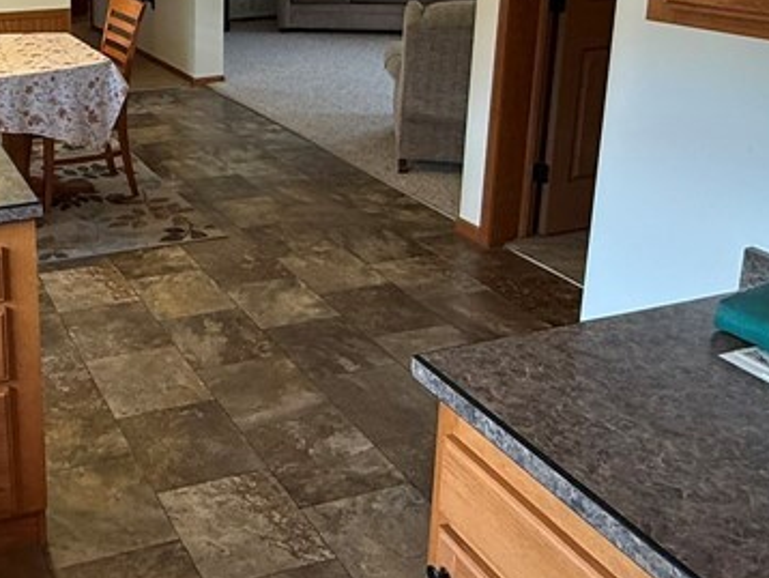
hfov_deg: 43.2
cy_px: 71
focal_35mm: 40
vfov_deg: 34.2
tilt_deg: -12.5
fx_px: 889
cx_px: 92
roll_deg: +1.0
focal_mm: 2.22
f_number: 2.2
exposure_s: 1/60
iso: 200
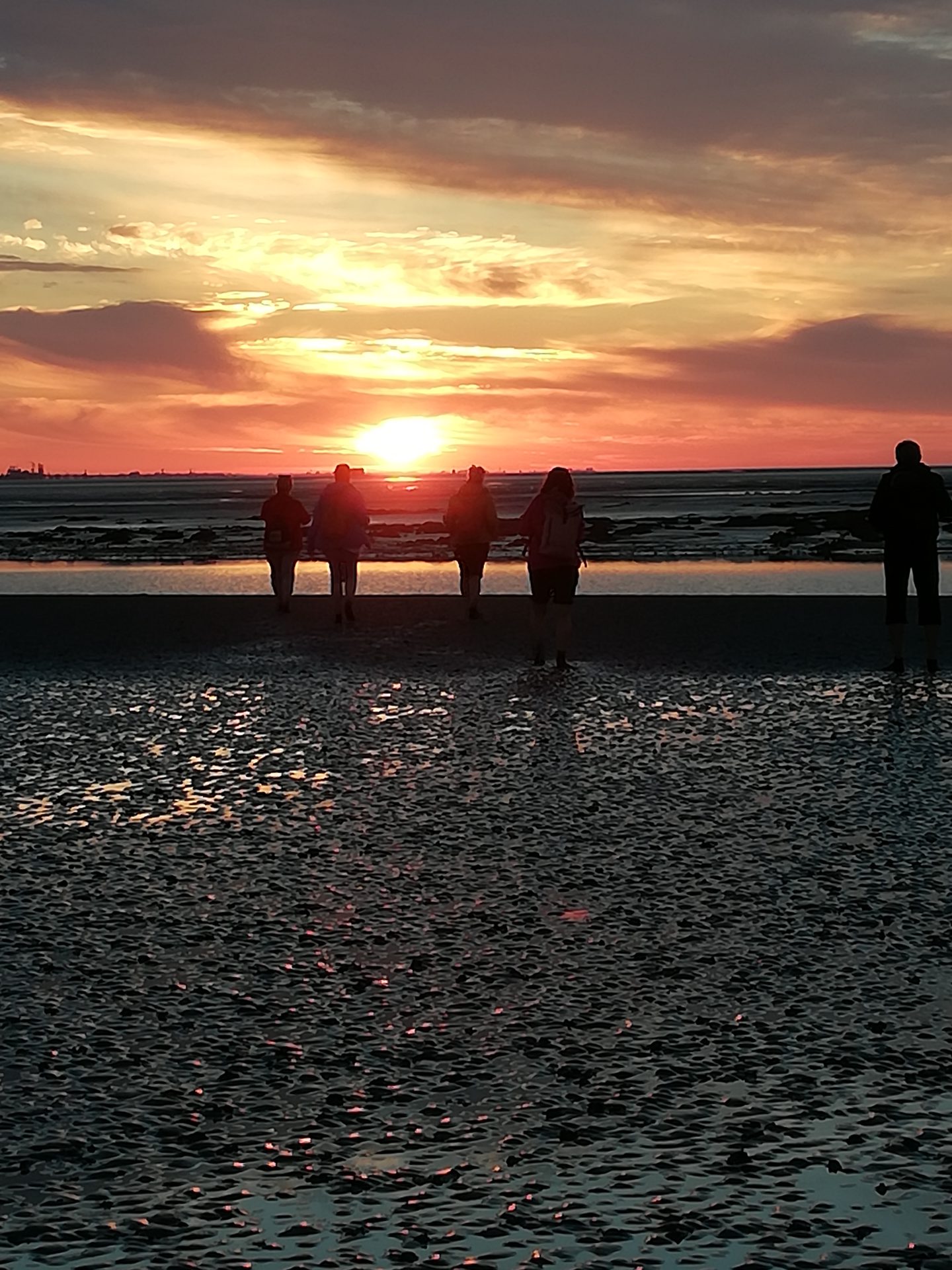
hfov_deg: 14.2
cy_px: 635
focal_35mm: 104
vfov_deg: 18.9
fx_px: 3814
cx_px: 476
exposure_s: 1/383
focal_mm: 3.81
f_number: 2.2
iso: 50
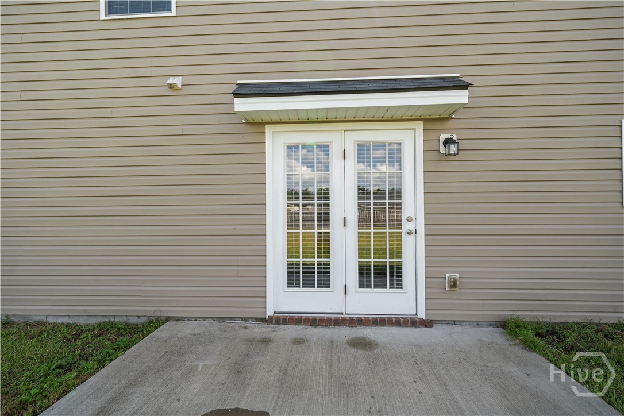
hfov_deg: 90.0
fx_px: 312
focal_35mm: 18
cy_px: 208
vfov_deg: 67.4
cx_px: 312
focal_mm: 18
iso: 100
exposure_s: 1/100
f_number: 8
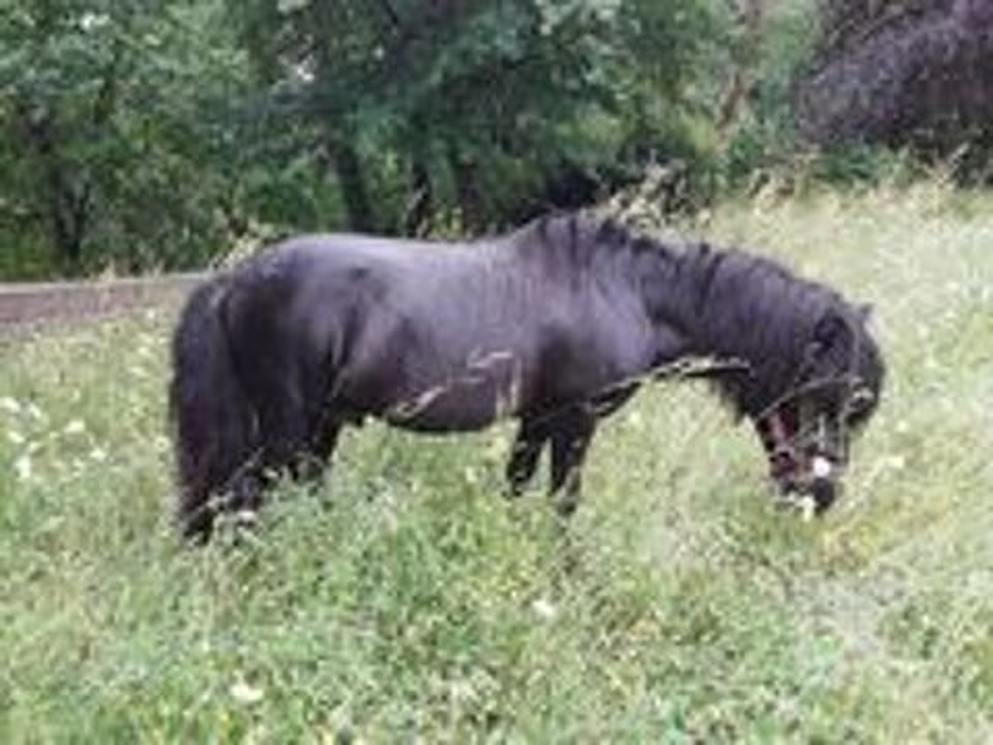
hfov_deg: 65.3
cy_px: 372
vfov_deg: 51.4
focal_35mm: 27
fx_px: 775
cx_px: 496
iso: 50
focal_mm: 2.91
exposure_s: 1/100
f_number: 1.9
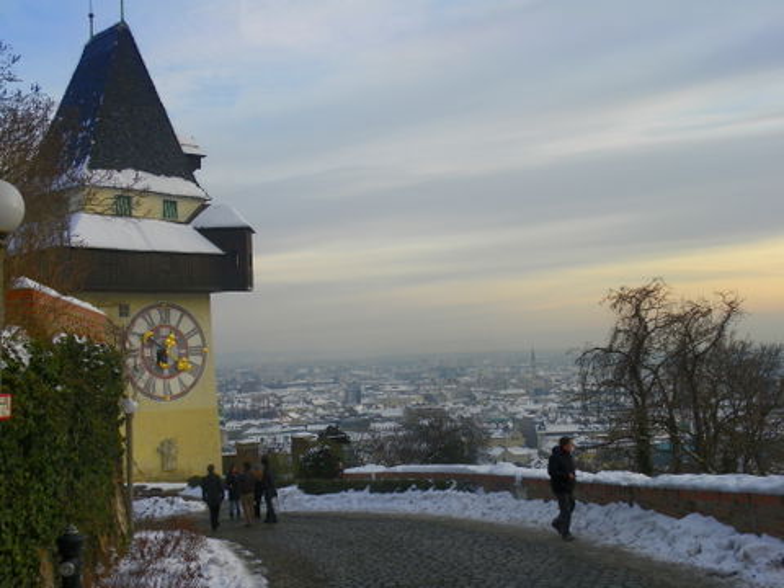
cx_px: 392
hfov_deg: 42.9
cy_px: 294
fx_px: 997
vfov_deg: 32.9
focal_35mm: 44
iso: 64
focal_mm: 7.9
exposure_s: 1/160
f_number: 3.5
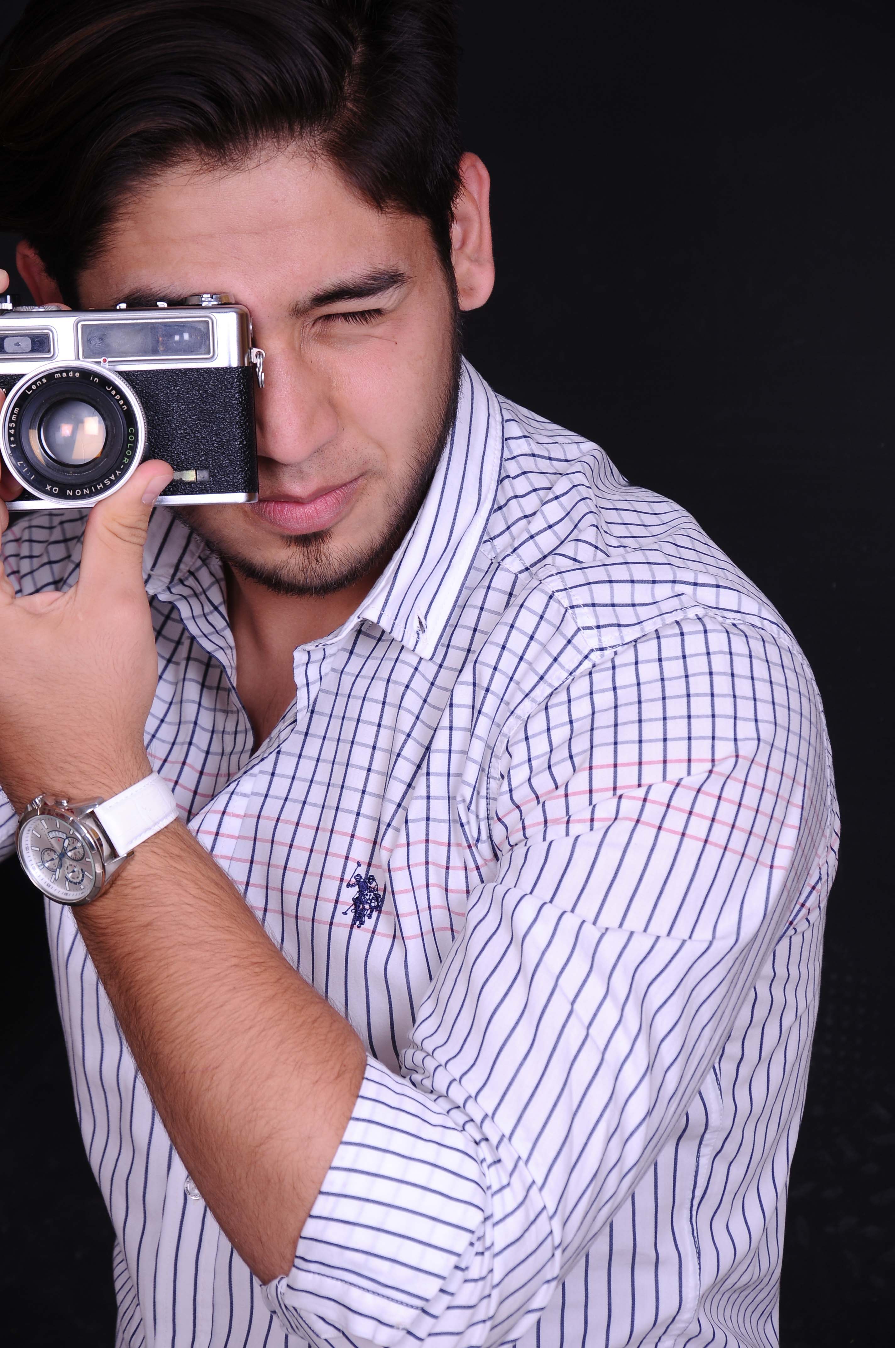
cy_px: 674
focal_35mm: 158
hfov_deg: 8.7
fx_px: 5888
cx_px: 448
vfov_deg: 13.1
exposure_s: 1/100
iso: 125
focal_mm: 105
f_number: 8
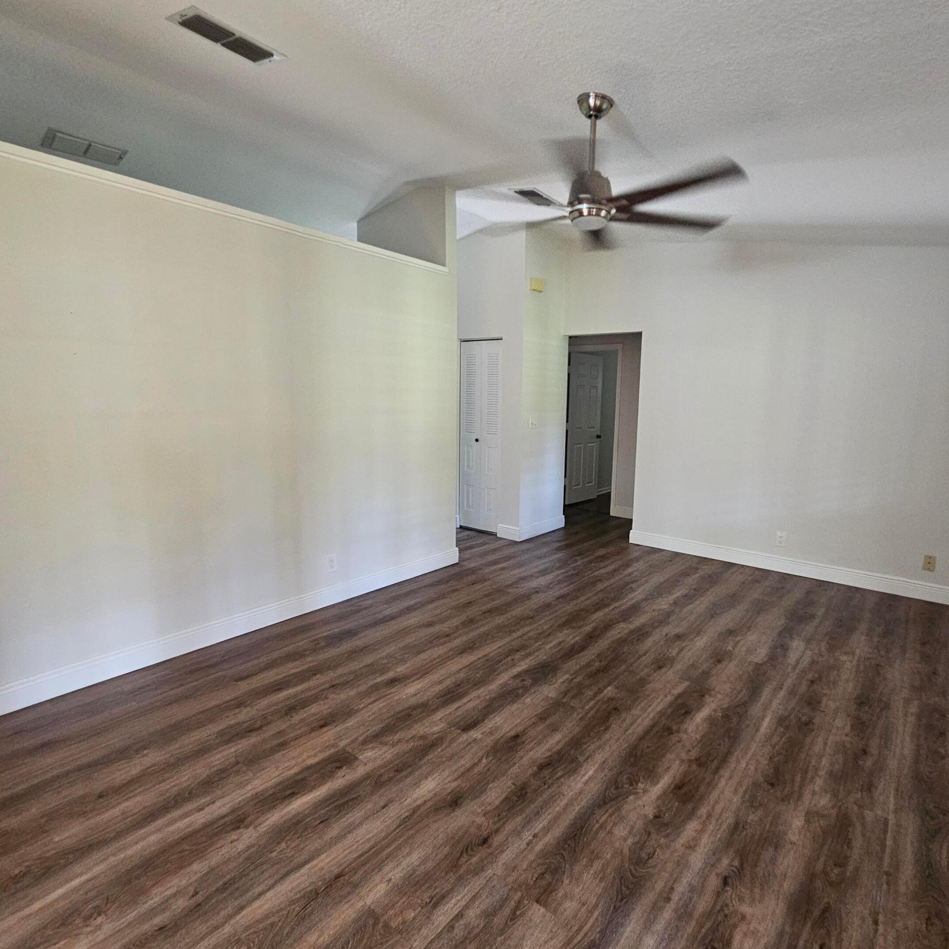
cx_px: 518
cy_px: 476
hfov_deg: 87.2
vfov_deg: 87.4
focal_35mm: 16
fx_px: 496
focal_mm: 2.2
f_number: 2.2
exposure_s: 1/30
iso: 400
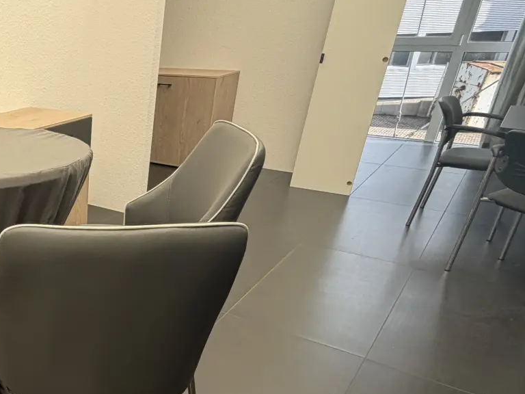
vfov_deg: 40.1
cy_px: 267
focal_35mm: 35
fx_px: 531
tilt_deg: -26.1
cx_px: -10
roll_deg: +4.1
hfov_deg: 44.1
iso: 50
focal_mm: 2.22
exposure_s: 1/282
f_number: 2.2
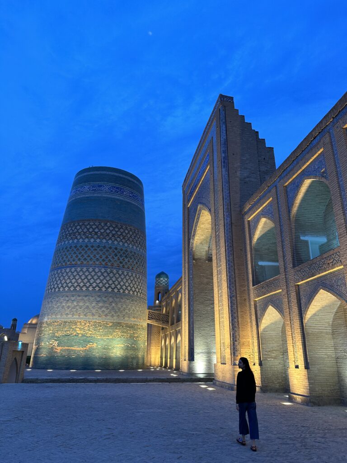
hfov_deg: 56.8
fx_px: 321
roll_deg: -0.8
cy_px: 232
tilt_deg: +19.1
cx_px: 174
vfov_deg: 71.6
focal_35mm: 24
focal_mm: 6.86
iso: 125
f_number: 1.78
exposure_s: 1/50
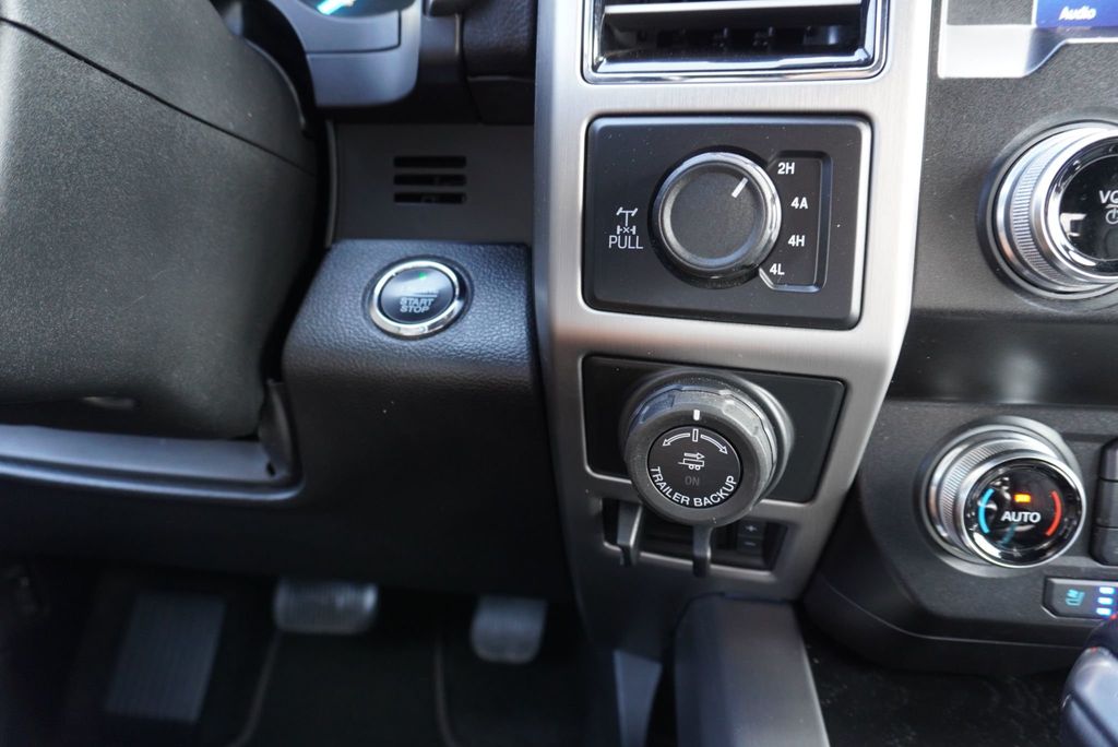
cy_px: 374
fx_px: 746
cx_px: 559
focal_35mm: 24
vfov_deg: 53.2
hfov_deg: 73.7
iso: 1000
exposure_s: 1/60
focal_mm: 16
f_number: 4
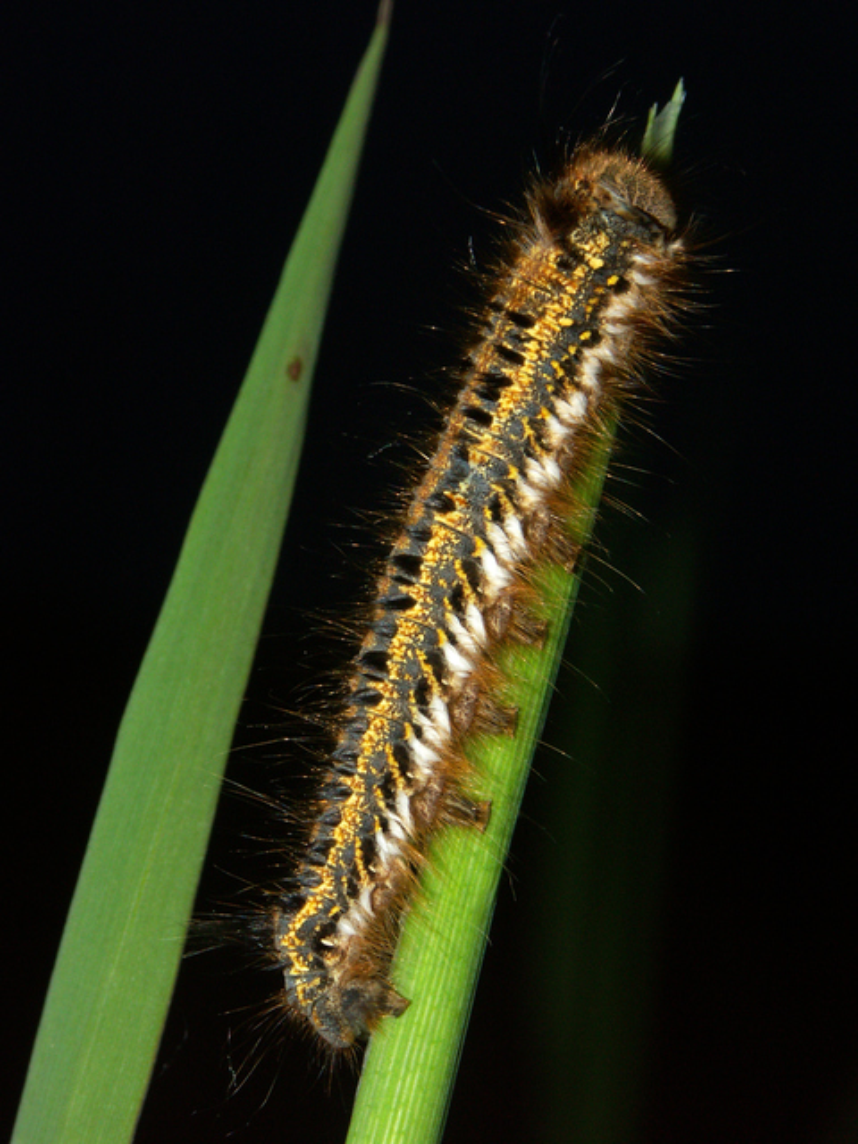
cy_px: 572
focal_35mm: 200
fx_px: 6610
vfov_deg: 9.9
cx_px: 429
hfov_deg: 7.4
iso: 100
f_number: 11
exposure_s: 1/200
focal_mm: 50.69
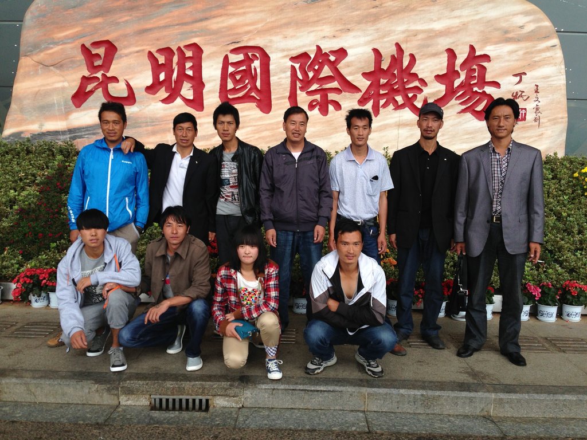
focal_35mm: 33
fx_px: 560
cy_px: 220
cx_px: 294
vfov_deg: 42.9
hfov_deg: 55.4
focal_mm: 4.13
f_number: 2.4
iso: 50
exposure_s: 1/120
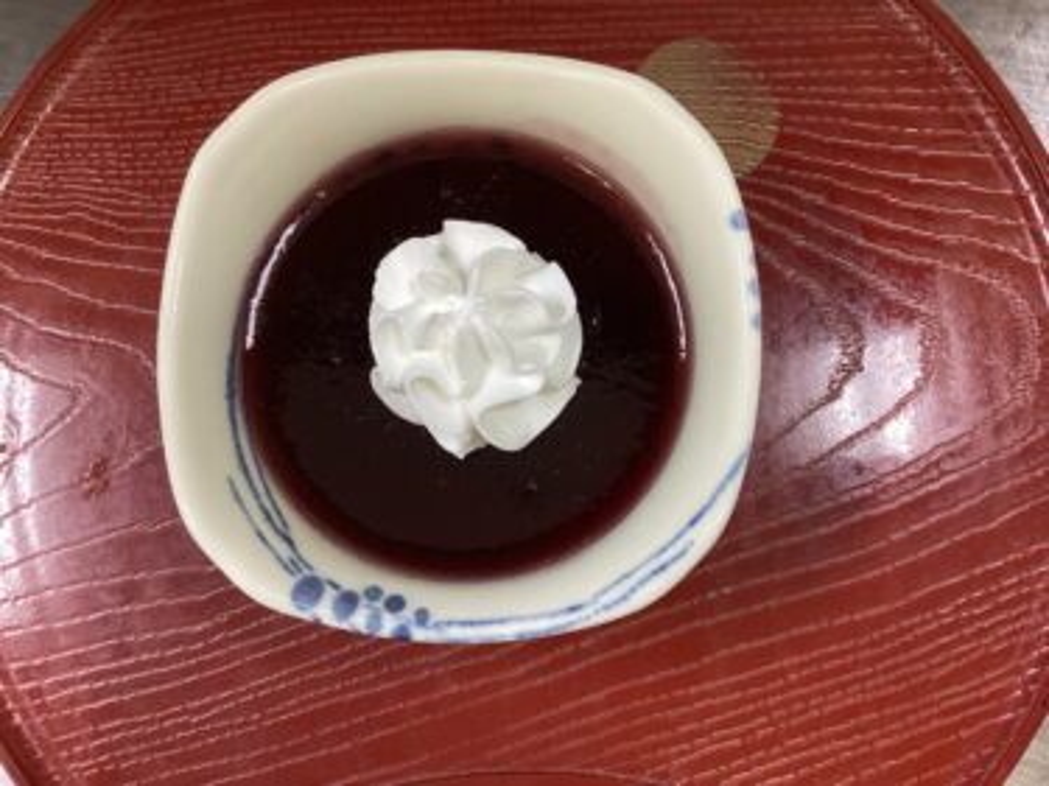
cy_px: 393
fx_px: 939
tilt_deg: -83.9
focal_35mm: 31
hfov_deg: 58.4
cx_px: 524
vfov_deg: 45.4
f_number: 2.4
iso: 250
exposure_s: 1/60
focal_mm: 3.3
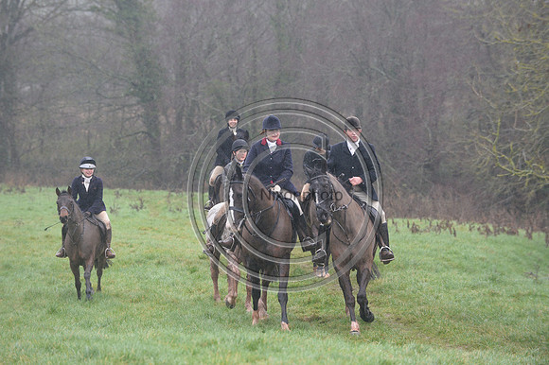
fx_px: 2591
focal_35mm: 170
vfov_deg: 8.1
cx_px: 274
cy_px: 182
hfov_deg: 12.1
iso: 1600
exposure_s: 1/800
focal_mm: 170
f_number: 4
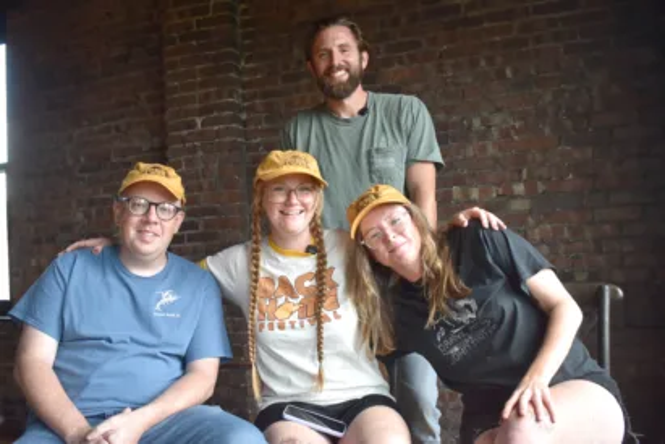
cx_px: 332
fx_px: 610
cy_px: 222
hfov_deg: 57.2
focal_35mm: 33
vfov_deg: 40.0
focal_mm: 22
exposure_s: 1/250
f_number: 3.8
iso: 560
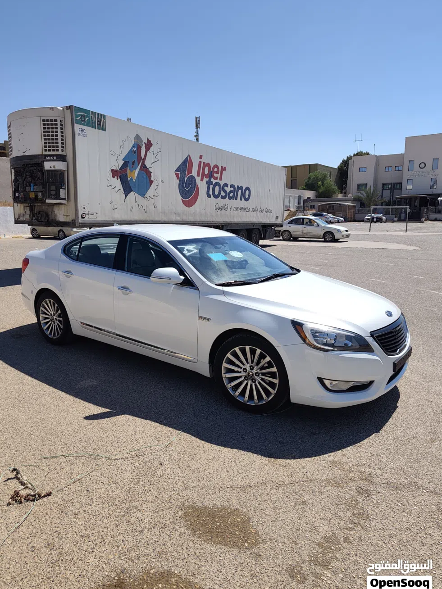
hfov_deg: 56.8
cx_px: 213
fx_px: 409
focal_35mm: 24
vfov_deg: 71.6
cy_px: 295
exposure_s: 1/886
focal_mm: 6.07
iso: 50
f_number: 1.7
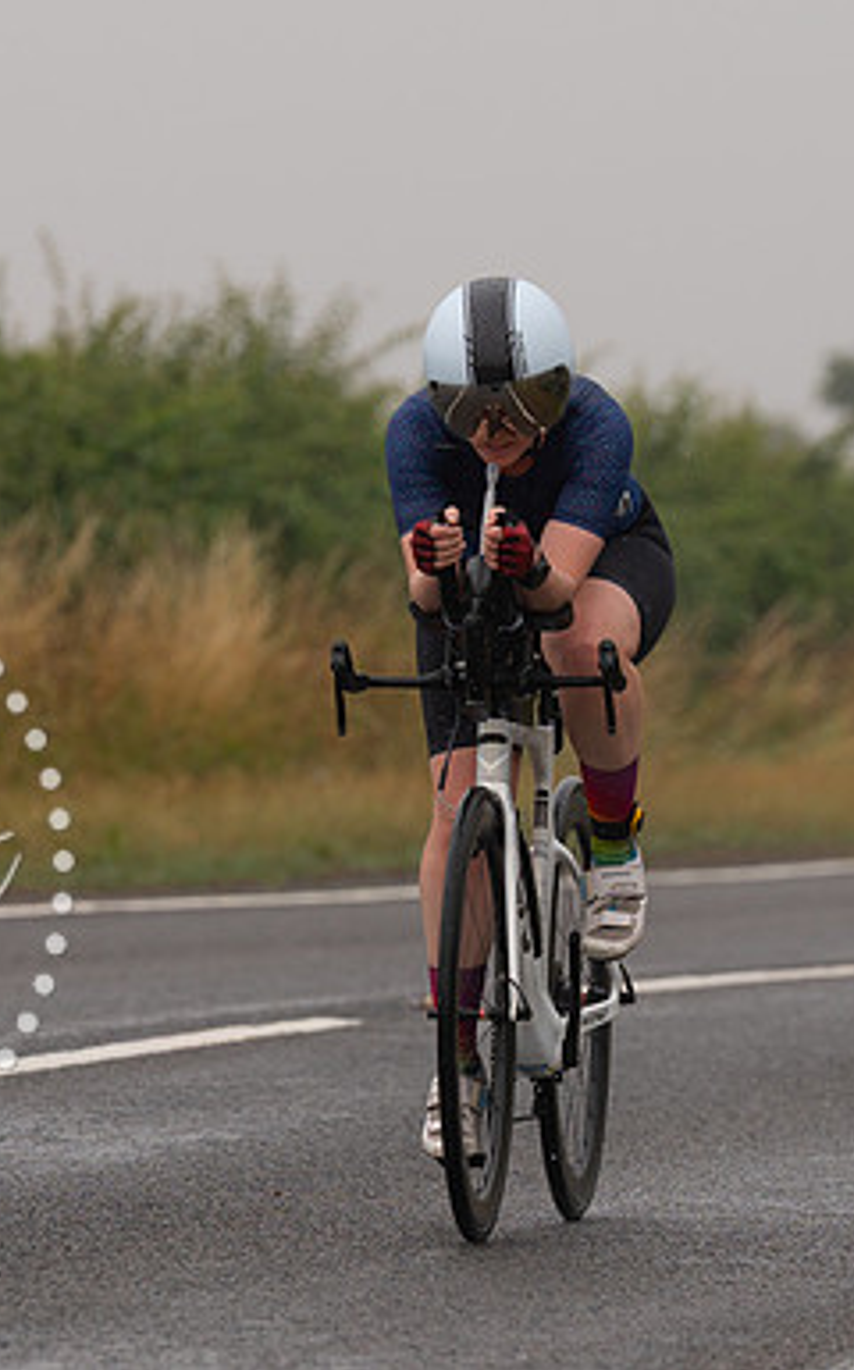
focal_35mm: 476
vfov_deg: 4.4
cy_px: 725
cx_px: 503
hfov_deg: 2.8
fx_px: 17759
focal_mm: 170
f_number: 4
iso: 100
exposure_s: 1/1000
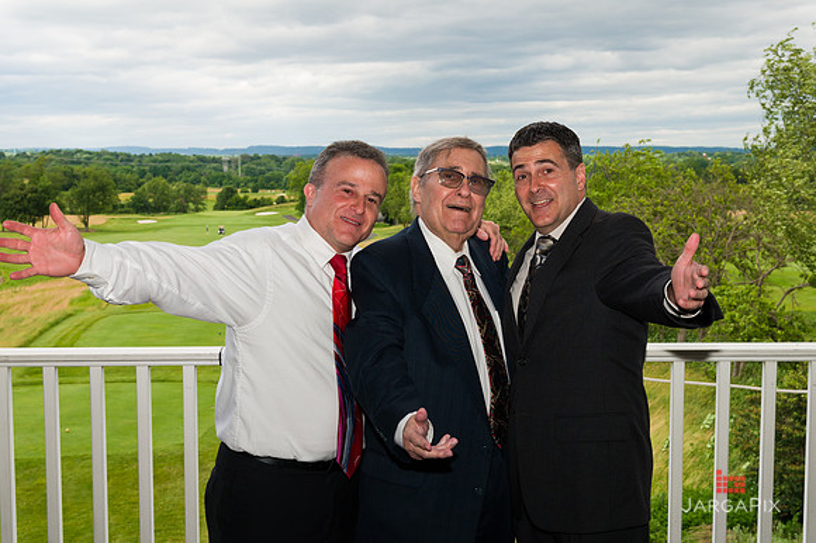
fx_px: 1181
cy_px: 248
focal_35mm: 52
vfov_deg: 25.9
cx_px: 443
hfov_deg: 38.1
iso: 200
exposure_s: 1/200
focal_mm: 48
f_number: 11
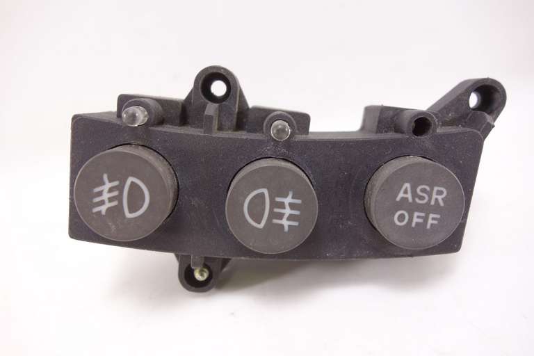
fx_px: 415
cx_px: 267
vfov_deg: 46.4
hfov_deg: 65.5
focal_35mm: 28
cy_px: 178
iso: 125
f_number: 5
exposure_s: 1/10
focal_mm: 10.4
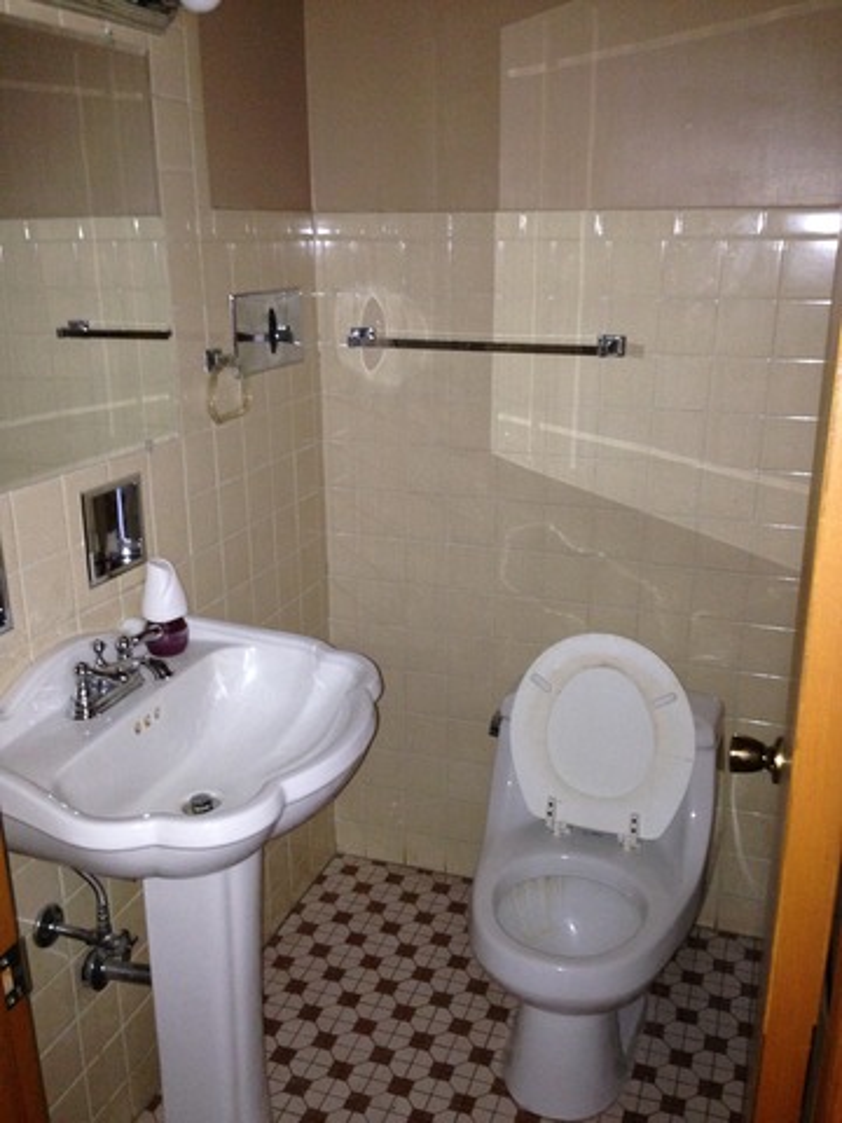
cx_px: 421
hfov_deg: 42.9
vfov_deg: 55.4
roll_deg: +0.2
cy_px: 562
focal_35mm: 33
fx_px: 1070
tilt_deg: -19.1
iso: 250
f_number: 2.4
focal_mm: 4.12
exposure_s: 1/16
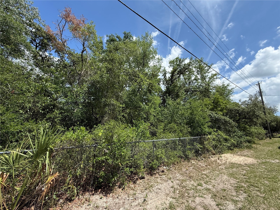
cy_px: 105
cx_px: 140
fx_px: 113
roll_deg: -1.3
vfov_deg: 85.7
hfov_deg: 102.1
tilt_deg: +11.0
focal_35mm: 14
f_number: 2.2
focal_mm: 2.22
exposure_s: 1/1464
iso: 64
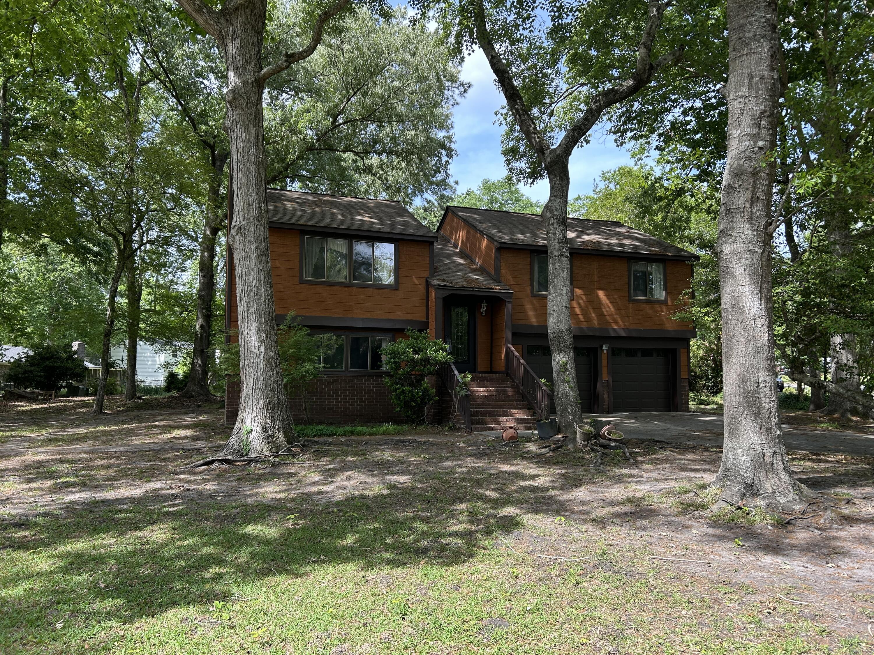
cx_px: 437
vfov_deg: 53.1
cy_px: 328
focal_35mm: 26
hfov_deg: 67.3
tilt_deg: +5.2
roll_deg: -0.3
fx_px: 656
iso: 50
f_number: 1.5
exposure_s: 1/700
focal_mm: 5.7
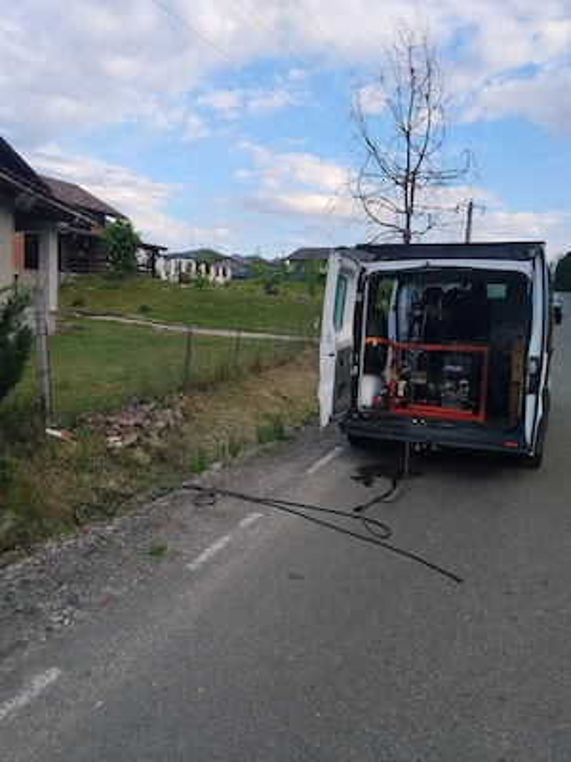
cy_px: 381
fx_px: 638
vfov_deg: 61.7
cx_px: 286
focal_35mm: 29
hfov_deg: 48.2
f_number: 1.8
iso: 50
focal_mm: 3.96
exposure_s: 1/716
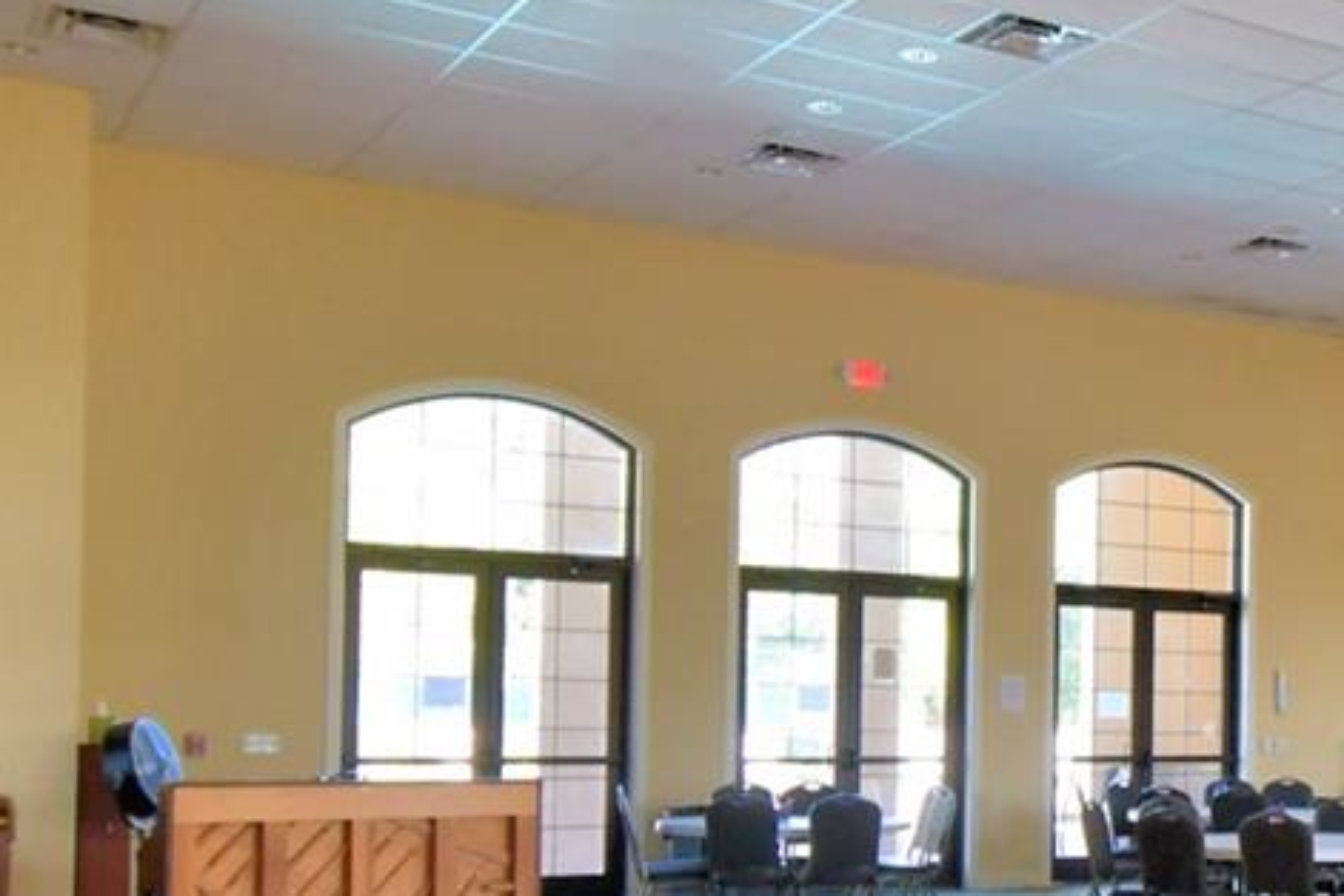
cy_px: 693
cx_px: 1412
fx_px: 1904
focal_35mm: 51
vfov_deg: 26.1
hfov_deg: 34.5
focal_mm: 10
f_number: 4.5
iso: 450
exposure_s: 1/30
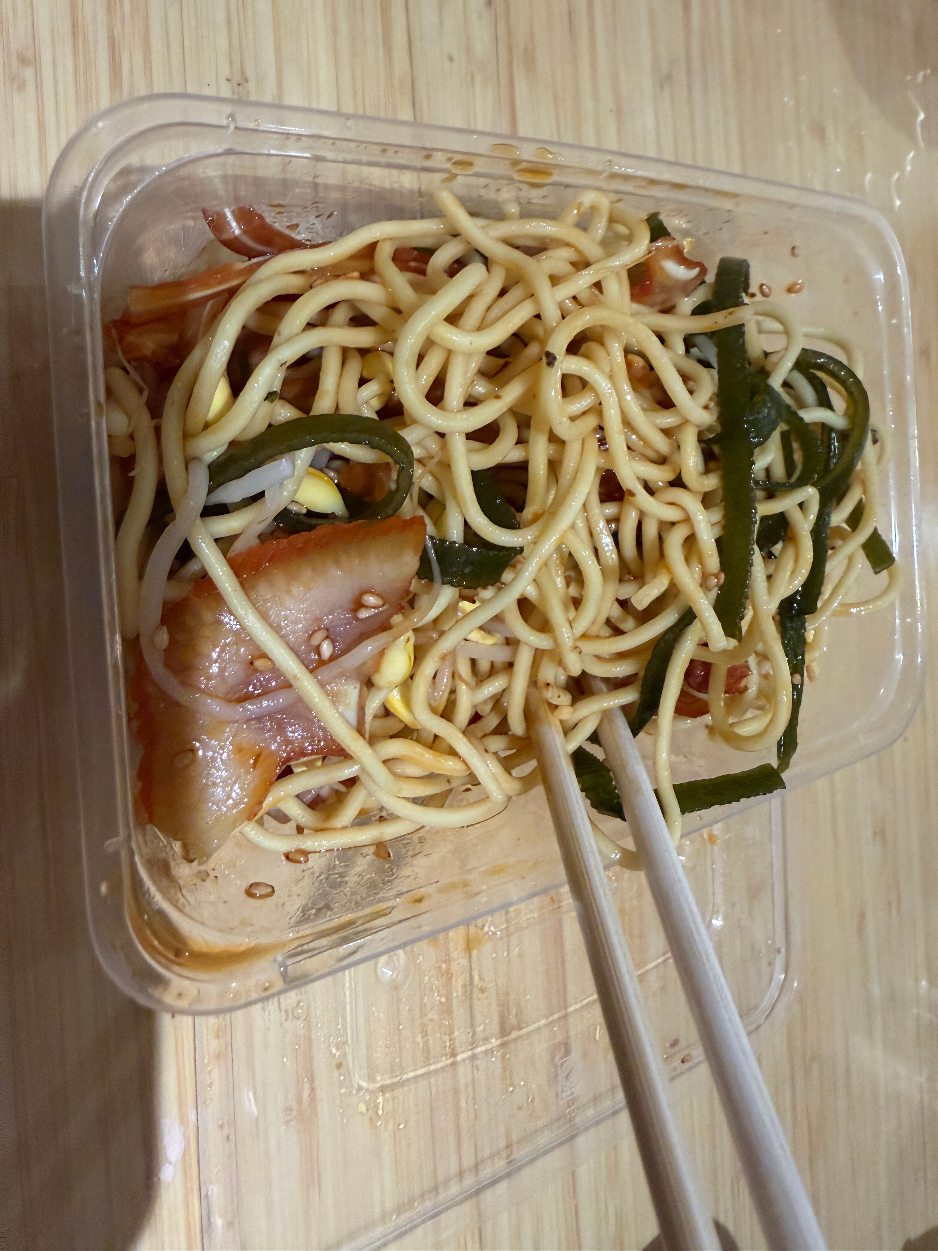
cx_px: 469
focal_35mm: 24
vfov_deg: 71.6
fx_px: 867
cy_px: 626
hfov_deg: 56.8
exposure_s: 1/50
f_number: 2.2
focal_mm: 2.22
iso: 400
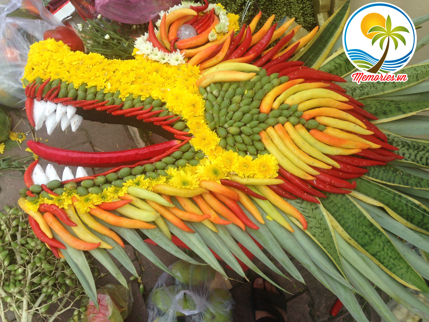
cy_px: 161
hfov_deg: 55.4
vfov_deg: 42.9
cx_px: 214
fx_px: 409
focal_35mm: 33
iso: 50
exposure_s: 1/301
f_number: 2.4
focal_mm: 4.12
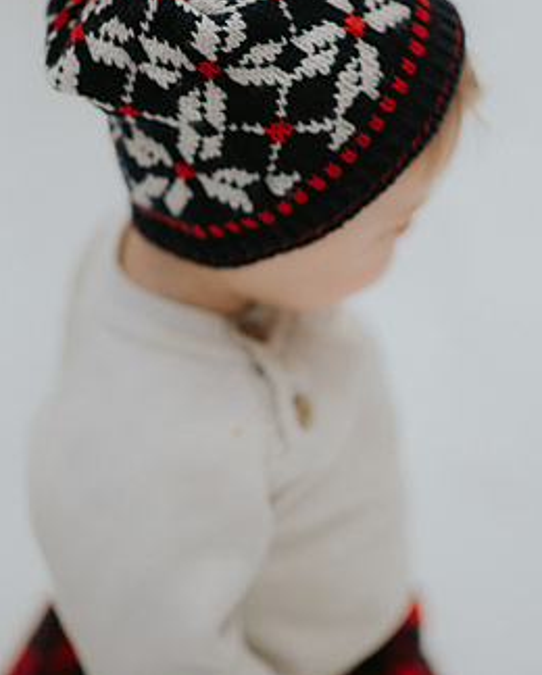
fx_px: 2462
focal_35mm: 123
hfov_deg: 12.6
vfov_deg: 15.6
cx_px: 277
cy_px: 258
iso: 250
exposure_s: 1/4000
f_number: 1.8
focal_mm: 85
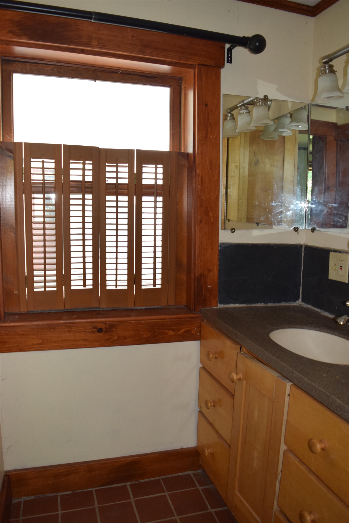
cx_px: 174
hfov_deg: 47.9
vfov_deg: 67.4
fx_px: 393
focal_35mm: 27
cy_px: 262
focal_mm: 18
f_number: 4.5
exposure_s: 1/80
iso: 800
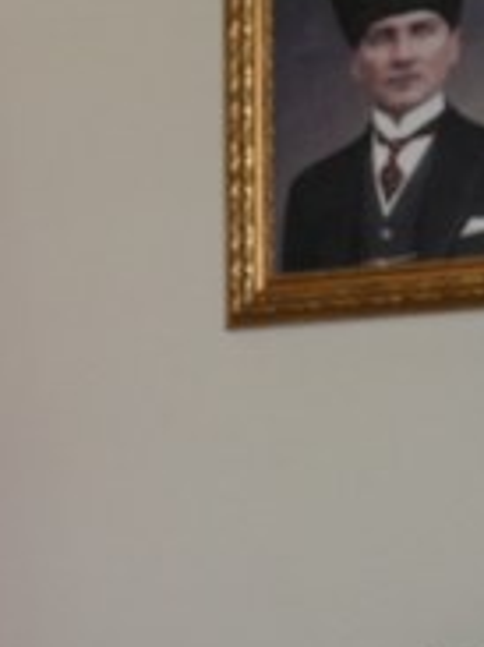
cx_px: -1194
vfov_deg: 8.4
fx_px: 4330
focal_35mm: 232
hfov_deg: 5.8
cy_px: 801
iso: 2000
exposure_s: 1/200
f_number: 5
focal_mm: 43
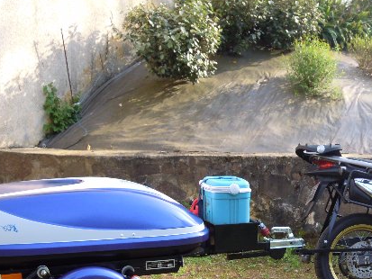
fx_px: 666
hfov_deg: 30.6
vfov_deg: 23.0
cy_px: 256
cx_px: 284
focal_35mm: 62
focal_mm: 5.7
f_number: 2.8
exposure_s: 1/250
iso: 100
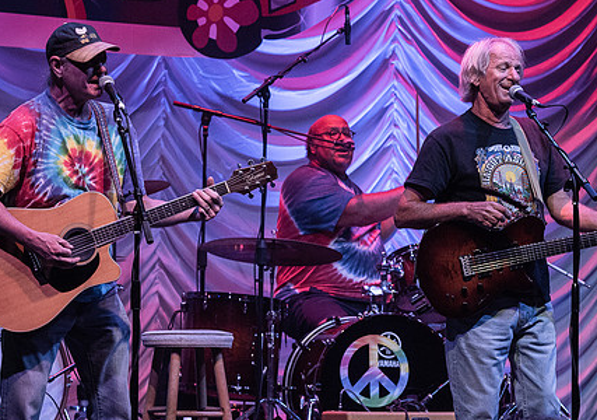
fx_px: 3743
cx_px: 198
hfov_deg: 9.1
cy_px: 179
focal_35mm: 222
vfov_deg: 6.4
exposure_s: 1/160
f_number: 5.6
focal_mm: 125
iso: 2500
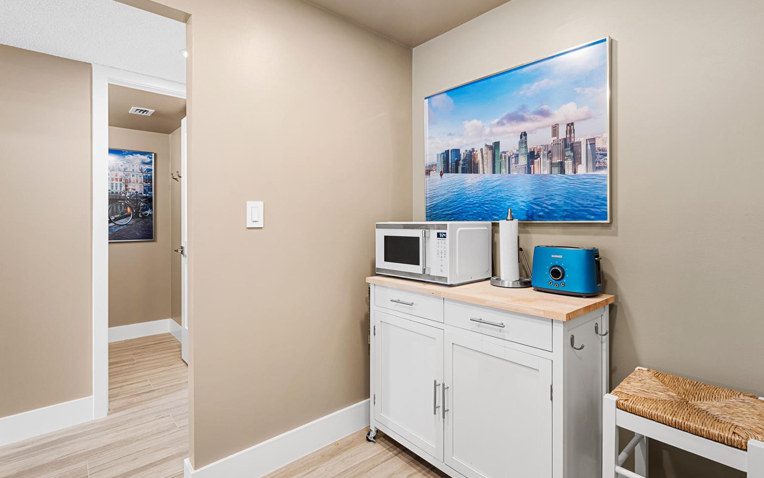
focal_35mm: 18
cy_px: 220
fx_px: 375
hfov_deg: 91.0
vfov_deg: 64.9
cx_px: 396
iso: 125
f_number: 9
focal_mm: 17
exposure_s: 1/1.25
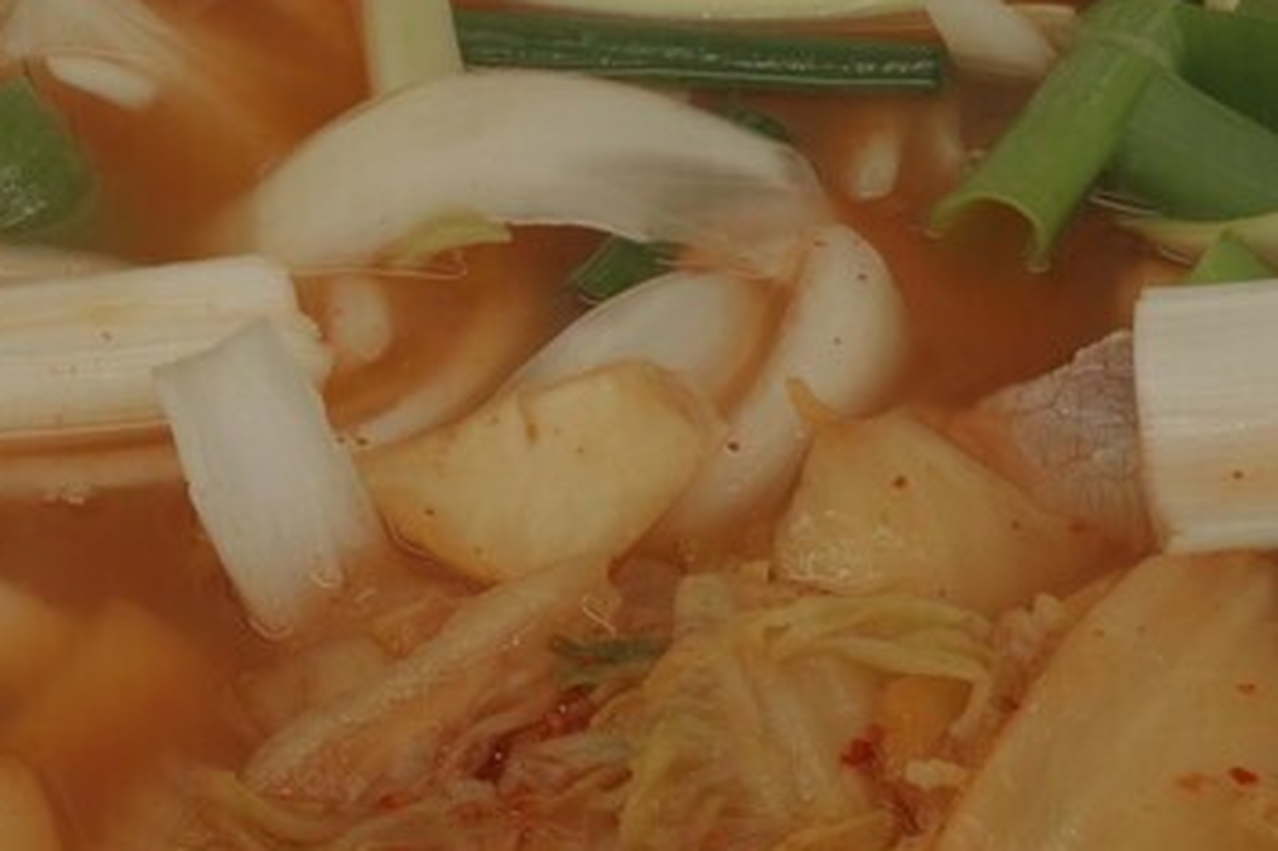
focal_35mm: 127
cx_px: 988
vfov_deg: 10.7
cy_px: 693
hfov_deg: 16.0
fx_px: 4506
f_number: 10
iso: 640
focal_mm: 35
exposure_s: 1/8
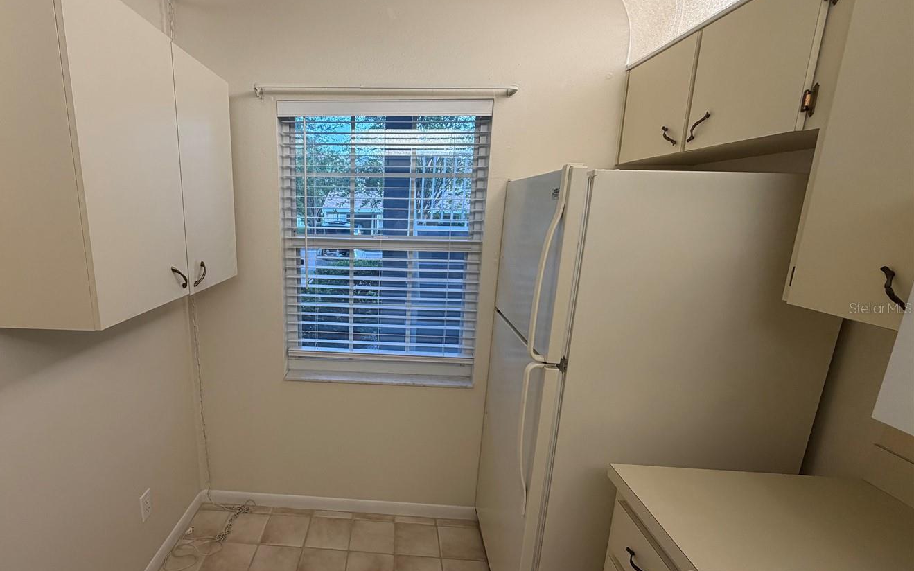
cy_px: 308
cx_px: 360
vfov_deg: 64.9
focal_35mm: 18
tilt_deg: -12.2
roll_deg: +0.3
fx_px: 448
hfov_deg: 89.8
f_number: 2.2
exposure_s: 1/120
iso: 160
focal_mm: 2.22
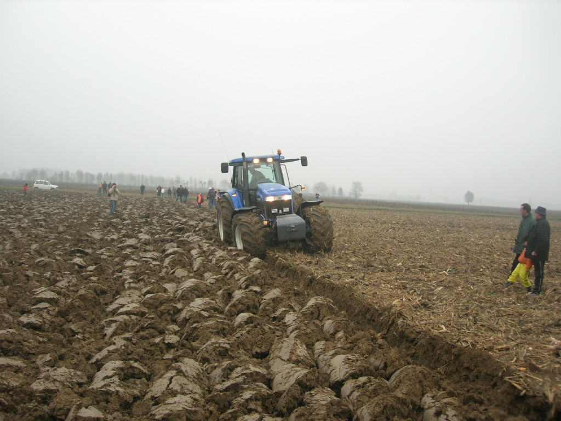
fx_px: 616
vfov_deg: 37.7
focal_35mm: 38
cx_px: 280
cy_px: 210
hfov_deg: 49.0
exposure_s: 1/327
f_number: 2.8
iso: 100
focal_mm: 7.8
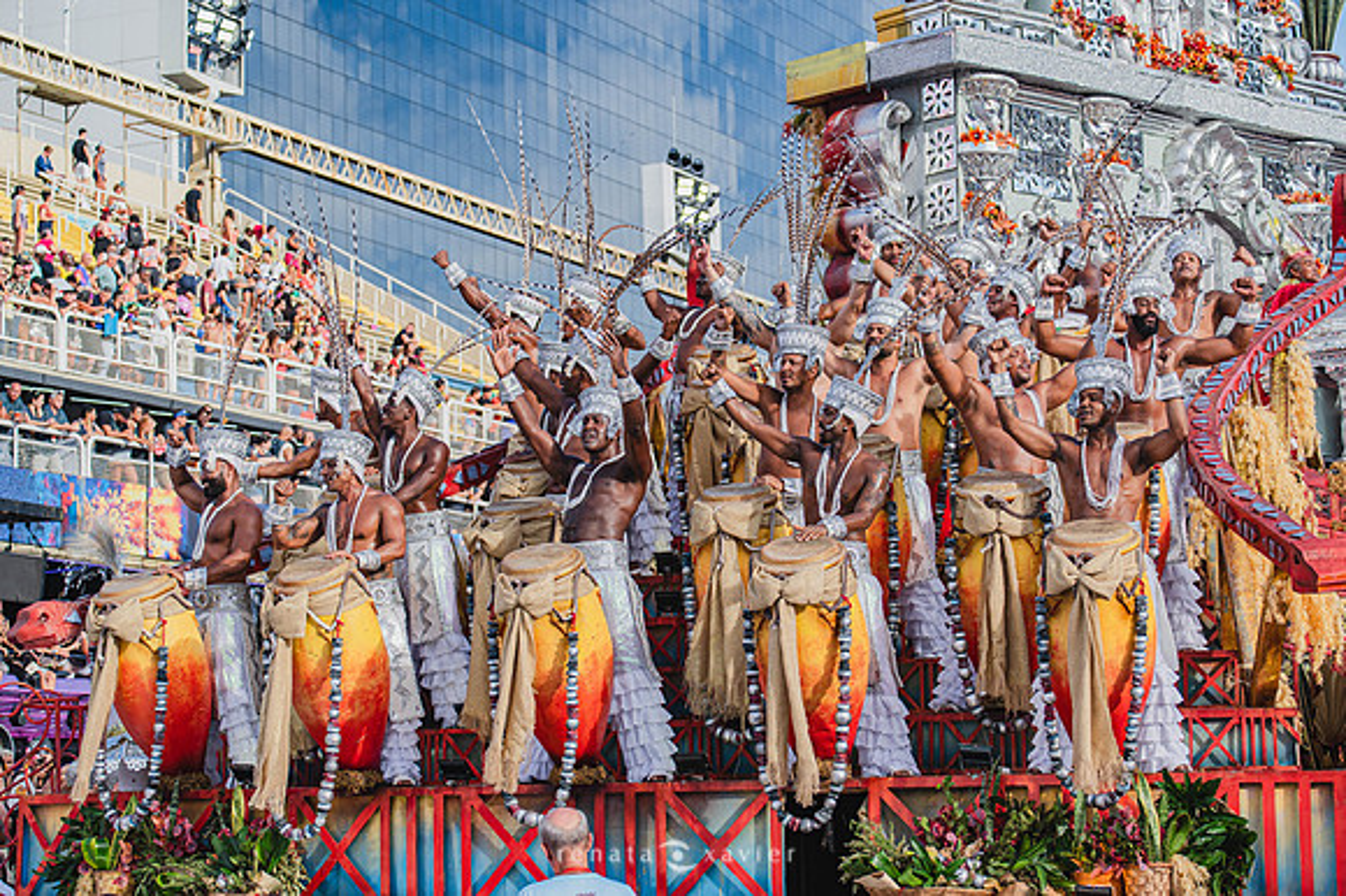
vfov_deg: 16.1
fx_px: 3176
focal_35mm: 85
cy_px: 448
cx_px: 673
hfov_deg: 23.9
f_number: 5.6
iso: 400
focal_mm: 85
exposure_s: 1/1600
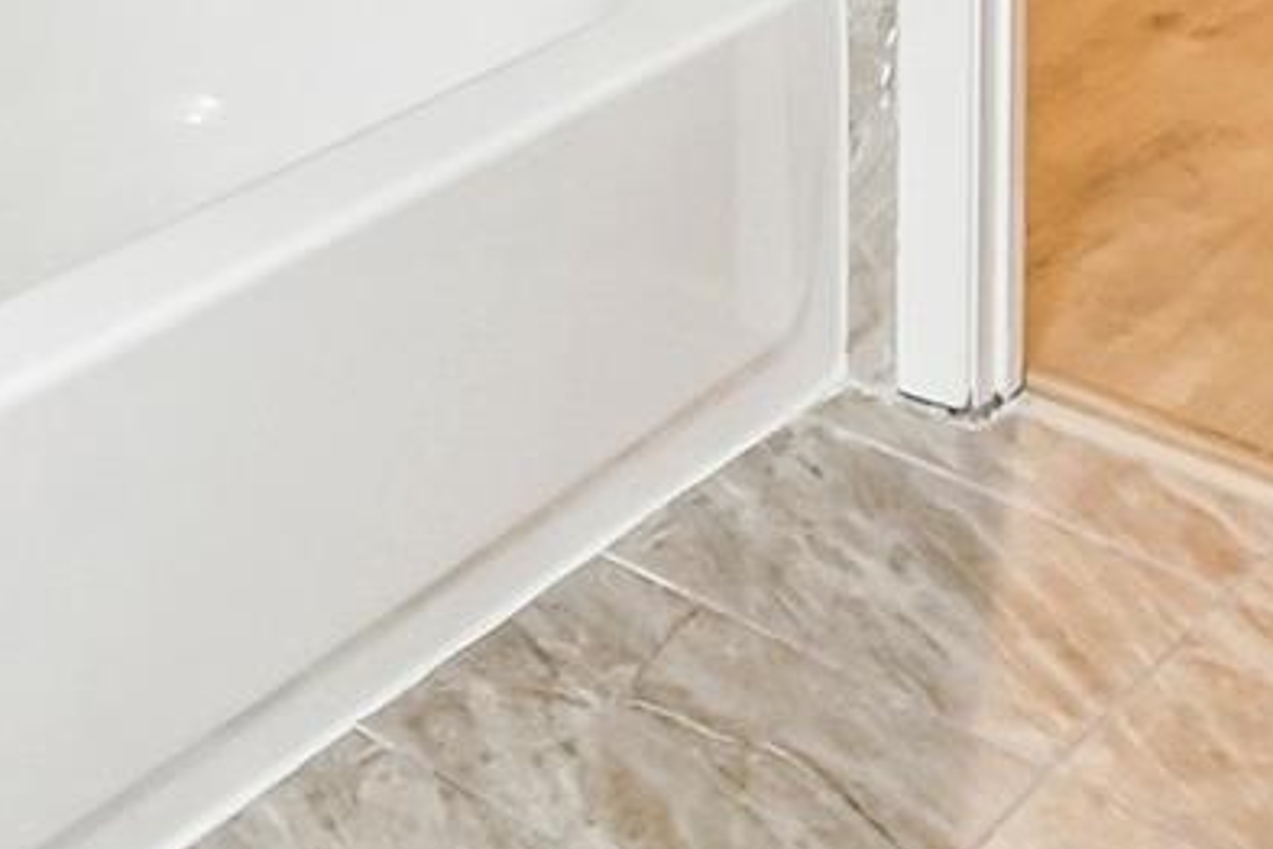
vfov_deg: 19.2
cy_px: -460
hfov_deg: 29.3
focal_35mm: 61
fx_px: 2157
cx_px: -162
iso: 400
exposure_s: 1/15
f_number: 5.6
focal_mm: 10
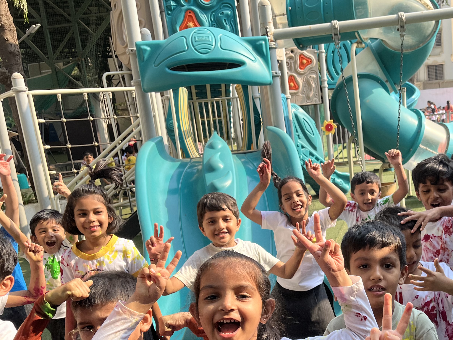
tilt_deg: -14.0
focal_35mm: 43
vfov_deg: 33.0
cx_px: 343
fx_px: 563
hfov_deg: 42.4
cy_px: 252
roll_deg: +4.3
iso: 50
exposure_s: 1/653
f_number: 1.6
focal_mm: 5.1
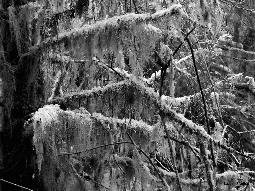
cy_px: 96
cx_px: 128
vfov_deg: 12.6
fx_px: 869
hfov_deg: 16.7
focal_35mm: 118
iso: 400
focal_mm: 20.9
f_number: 4.8
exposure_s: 1/10
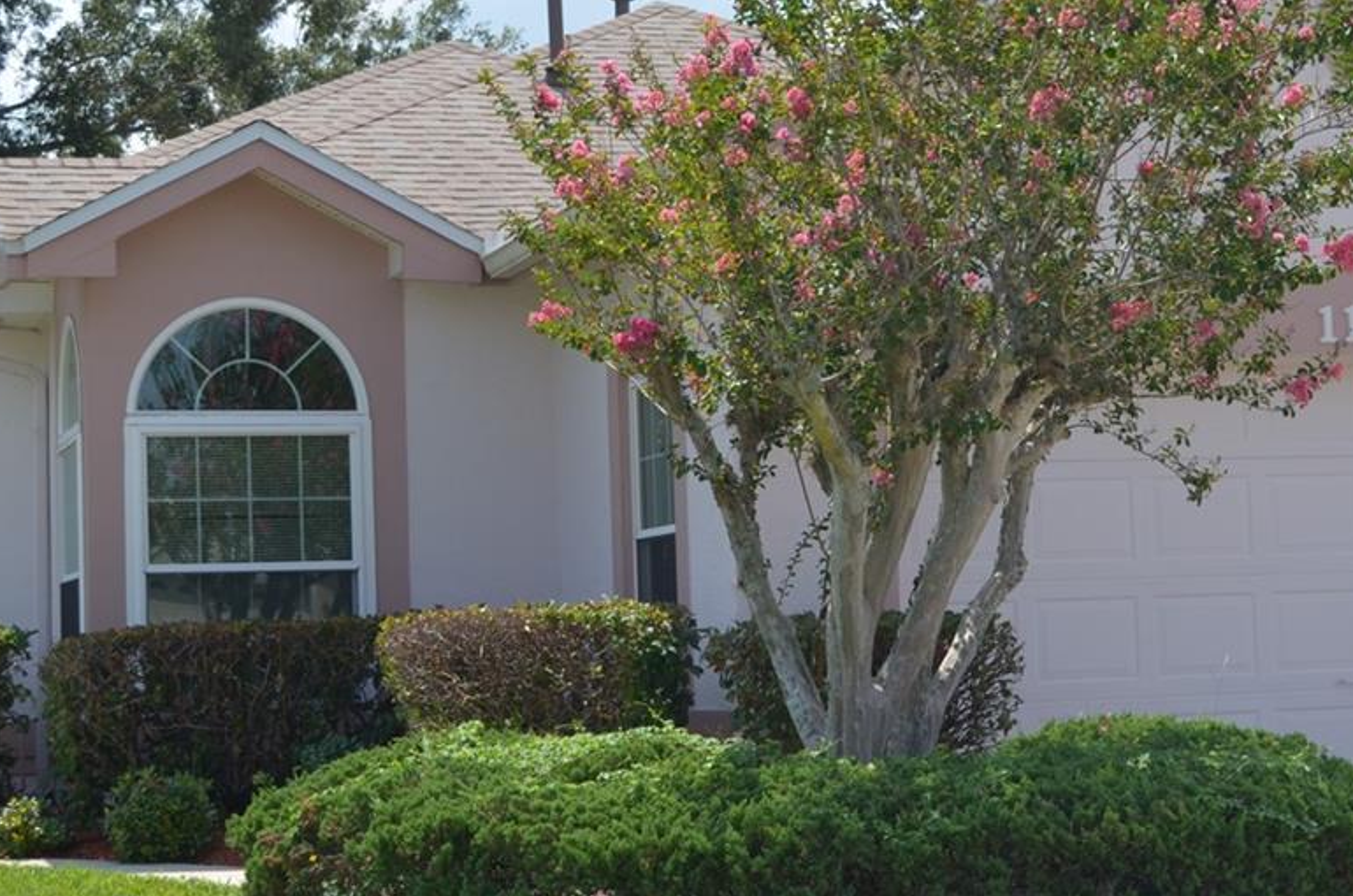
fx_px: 3038
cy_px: 423
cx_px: 815
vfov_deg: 16.8
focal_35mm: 81
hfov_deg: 25.1
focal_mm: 26
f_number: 4.2
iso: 100
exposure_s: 1/640
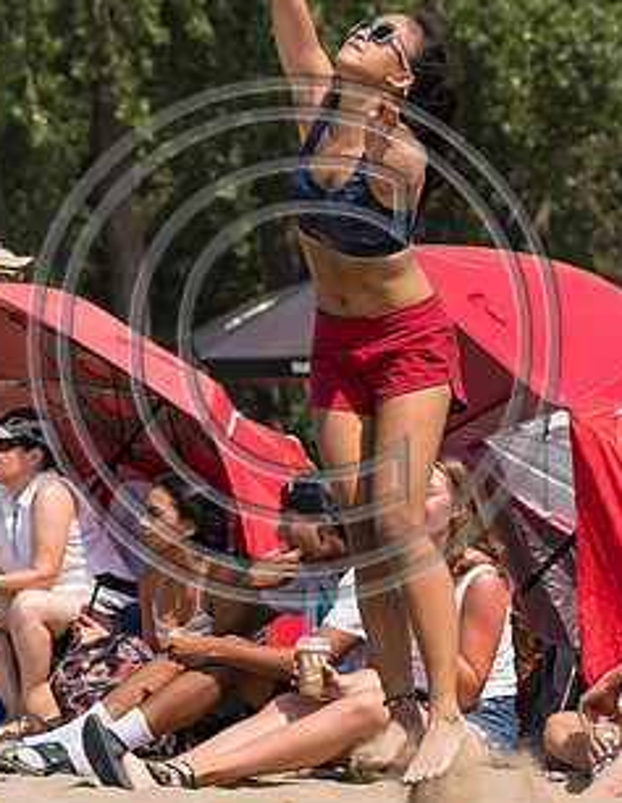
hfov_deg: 6.6
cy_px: 360
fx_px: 5399
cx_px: 308
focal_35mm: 230
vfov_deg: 8.5
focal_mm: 70
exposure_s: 1/2500
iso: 200
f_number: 4
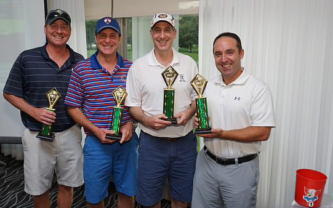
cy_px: 100
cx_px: 156
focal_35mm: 35
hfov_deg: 55.3
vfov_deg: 36.3
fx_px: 318
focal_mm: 32
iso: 320
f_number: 5
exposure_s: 1/80
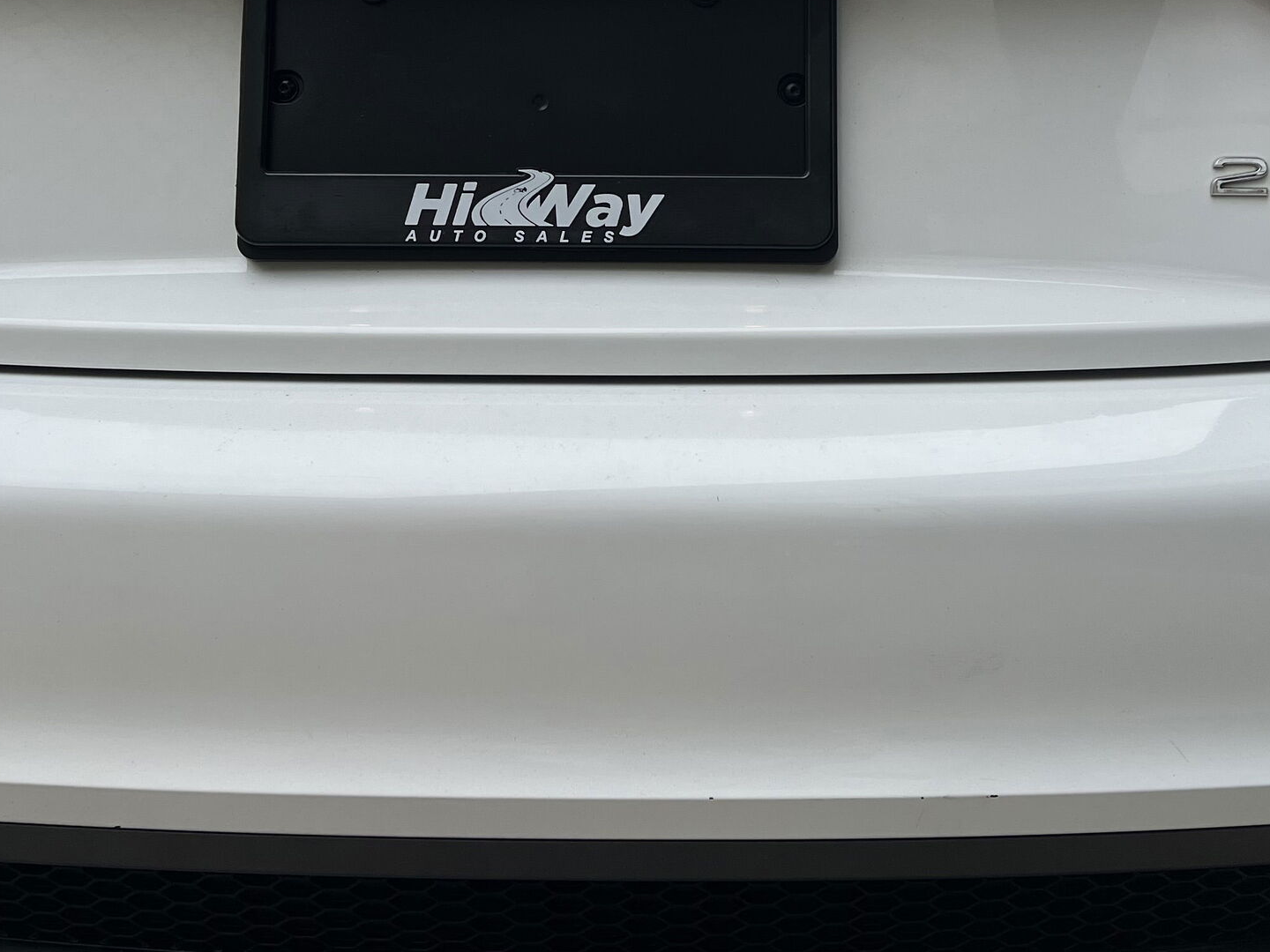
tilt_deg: -7.3
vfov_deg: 27.2
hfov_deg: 36.8
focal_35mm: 52
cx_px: 627
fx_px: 1908
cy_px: 128
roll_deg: +2.2
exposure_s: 1/2762
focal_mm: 5.7
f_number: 1.5
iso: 50
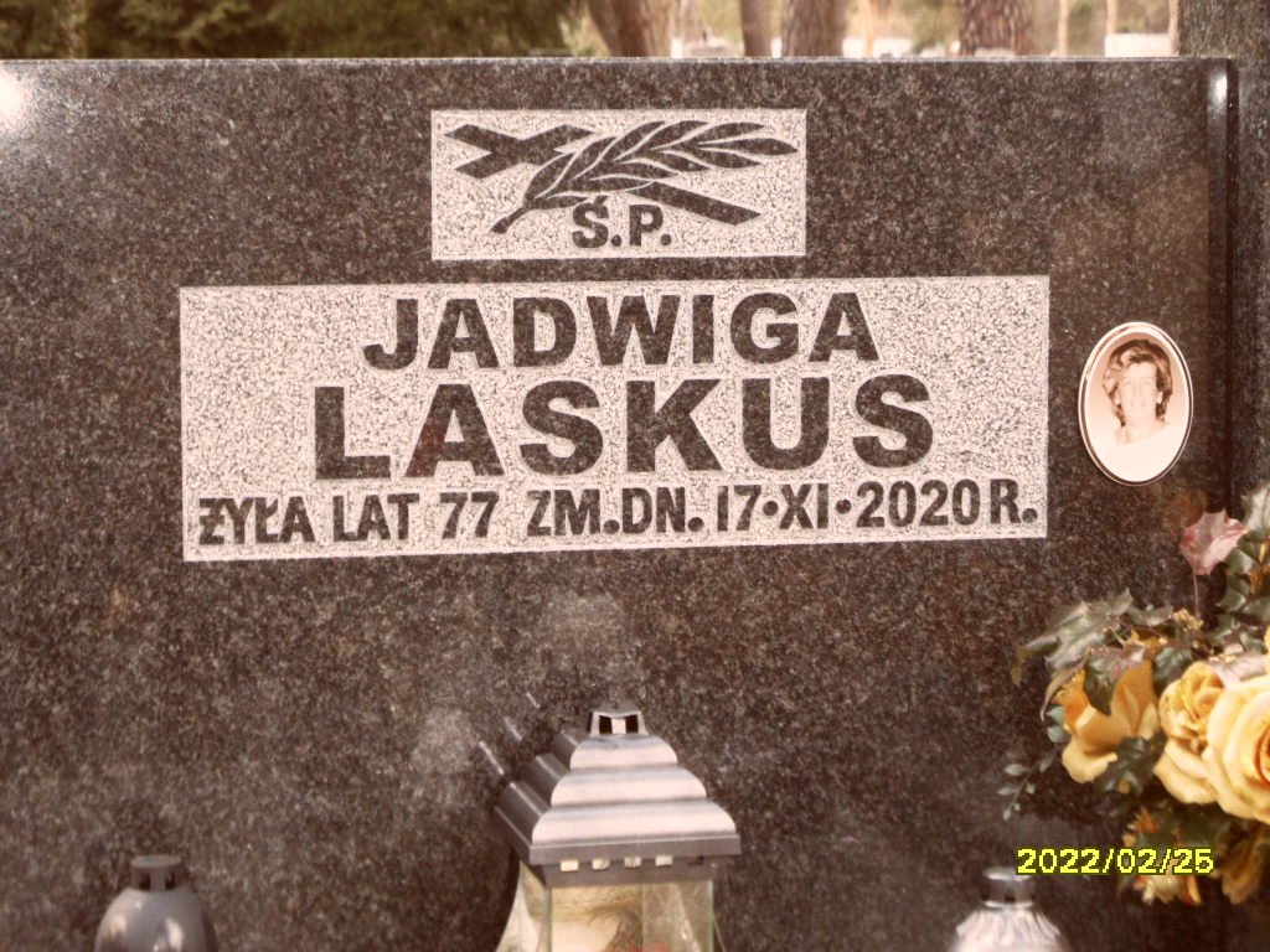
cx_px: 635
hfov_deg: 19.6
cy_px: 476
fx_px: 3669
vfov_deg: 14.8
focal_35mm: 100
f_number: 4.4
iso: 200
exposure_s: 1/45
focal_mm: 16.3
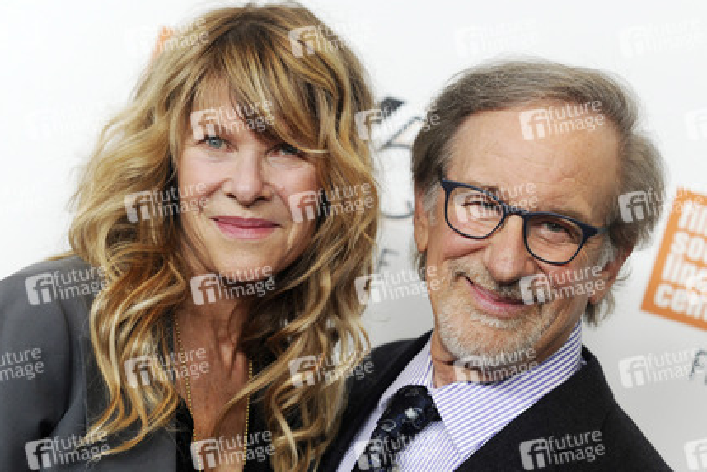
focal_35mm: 84
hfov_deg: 24.2
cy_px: 244
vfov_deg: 16.3
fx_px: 1650
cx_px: 353
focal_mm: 80
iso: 1600
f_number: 4
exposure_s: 1/250
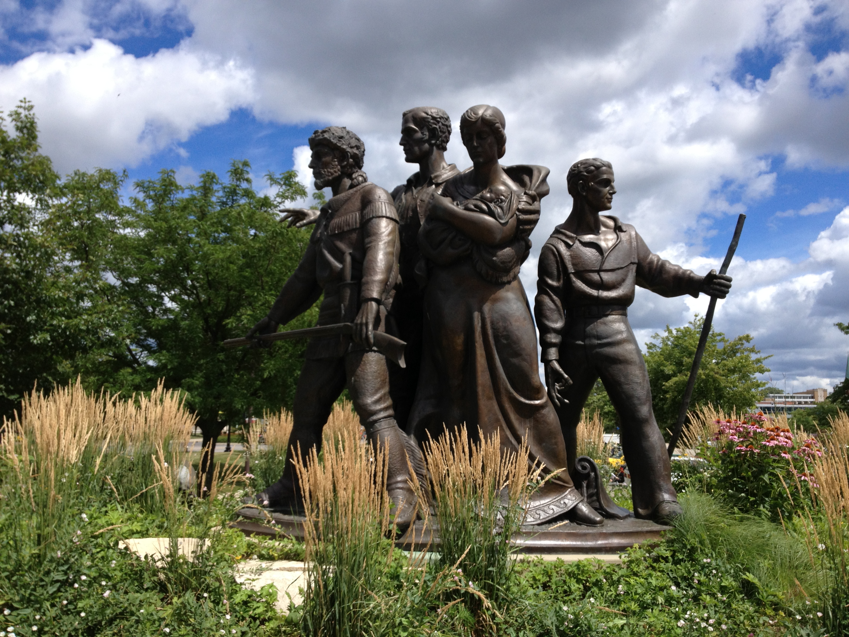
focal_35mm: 35
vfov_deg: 40.7
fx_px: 858
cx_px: 424
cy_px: 318
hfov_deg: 52.6
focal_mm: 4.28
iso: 50
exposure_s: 1/1972
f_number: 2.4
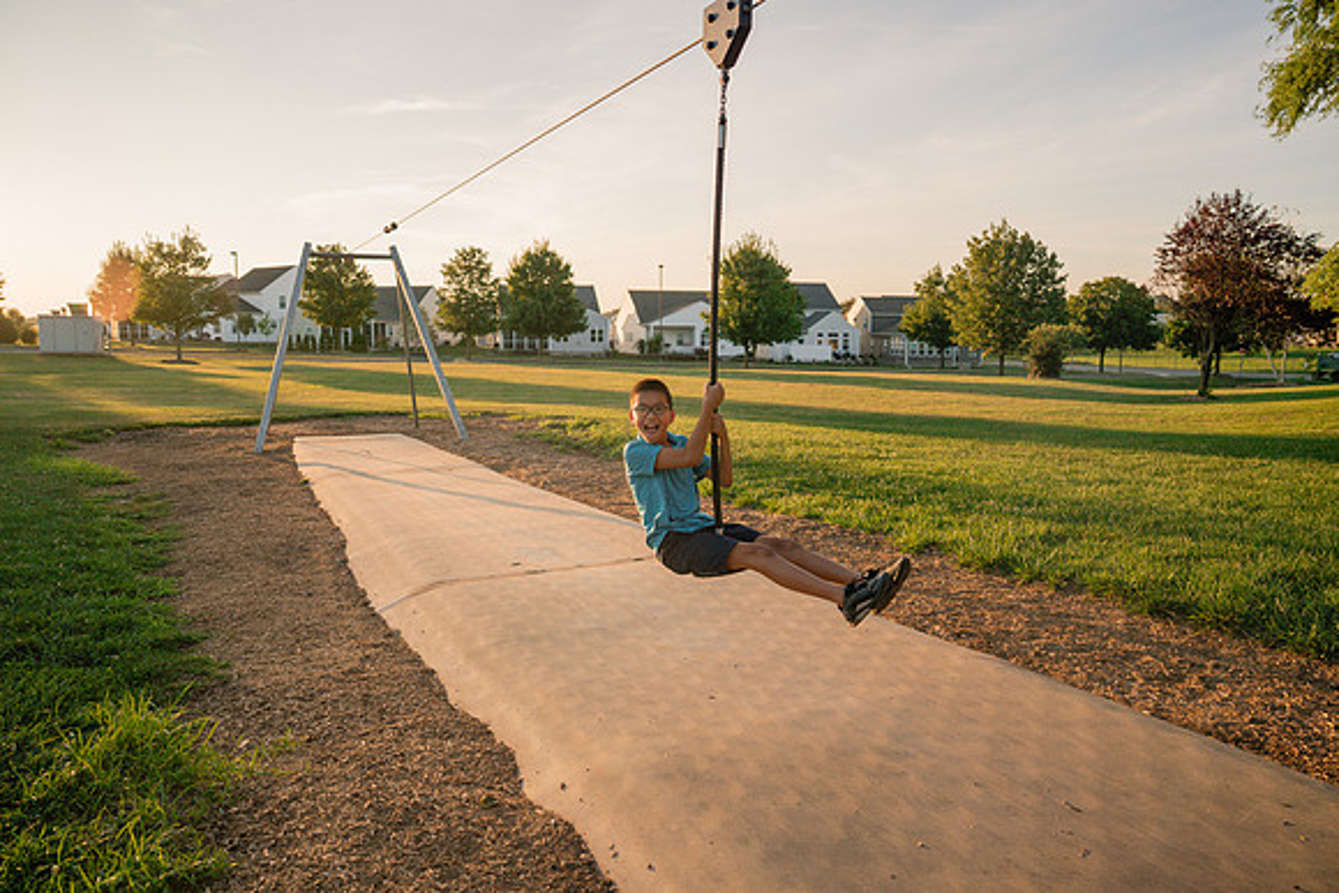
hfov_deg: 73.7
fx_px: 893
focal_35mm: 24
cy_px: 446
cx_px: 670
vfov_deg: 53.2
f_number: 2.8
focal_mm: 24
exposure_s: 1/3200
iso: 320
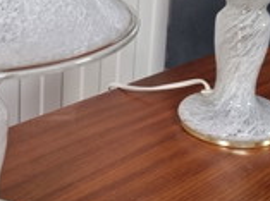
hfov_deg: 22.8
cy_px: 58
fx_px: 661
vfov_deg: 17.2
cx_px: 60
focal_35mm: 85
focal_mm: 5.4
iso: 250
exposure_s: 1/100
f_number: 1.8
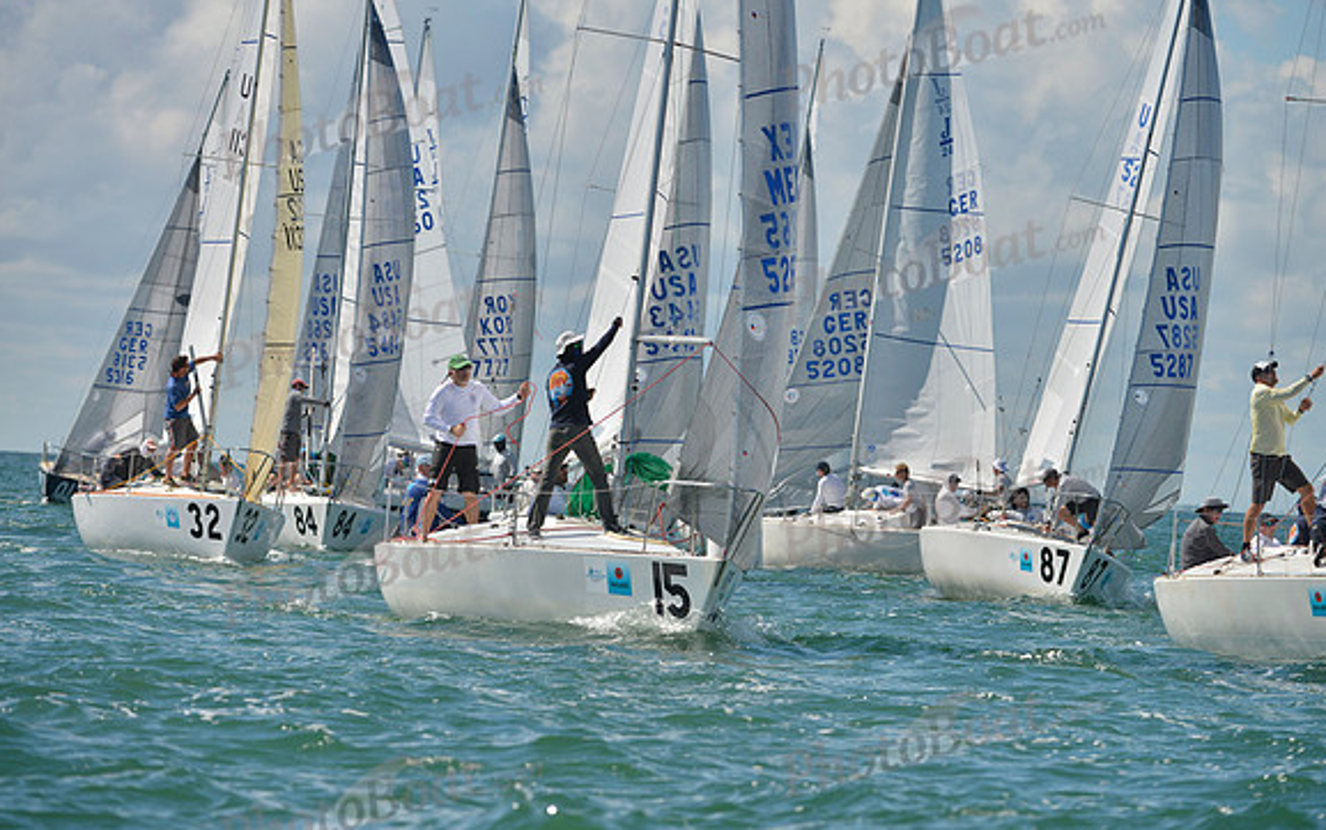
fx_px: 9254
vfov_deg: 5.1
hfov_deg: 8.2
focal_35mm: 256
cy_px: 417
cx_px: 664
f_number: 6.3
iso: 200
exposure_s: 1/1250
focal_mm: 250
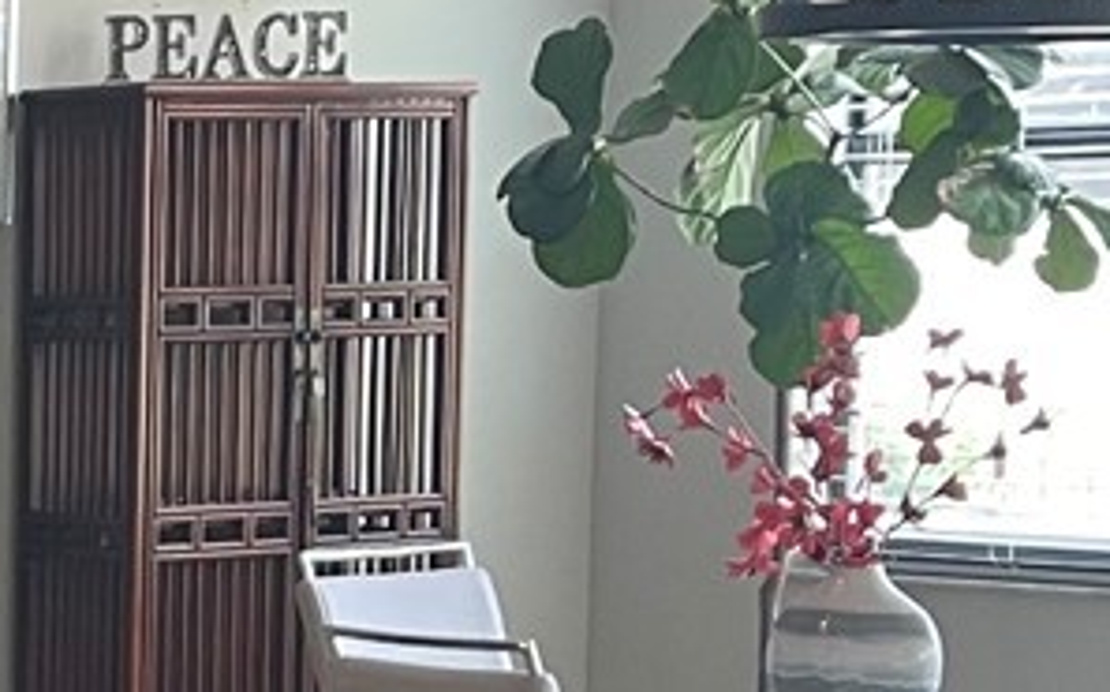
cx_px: -856
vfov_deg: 9.0
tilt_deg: -7.5
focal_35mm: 143
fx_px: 4322
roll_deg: +0.4
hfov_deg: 13.3
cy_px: 913
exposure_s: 1/60
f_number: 1.6
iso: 100
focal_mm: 5.1
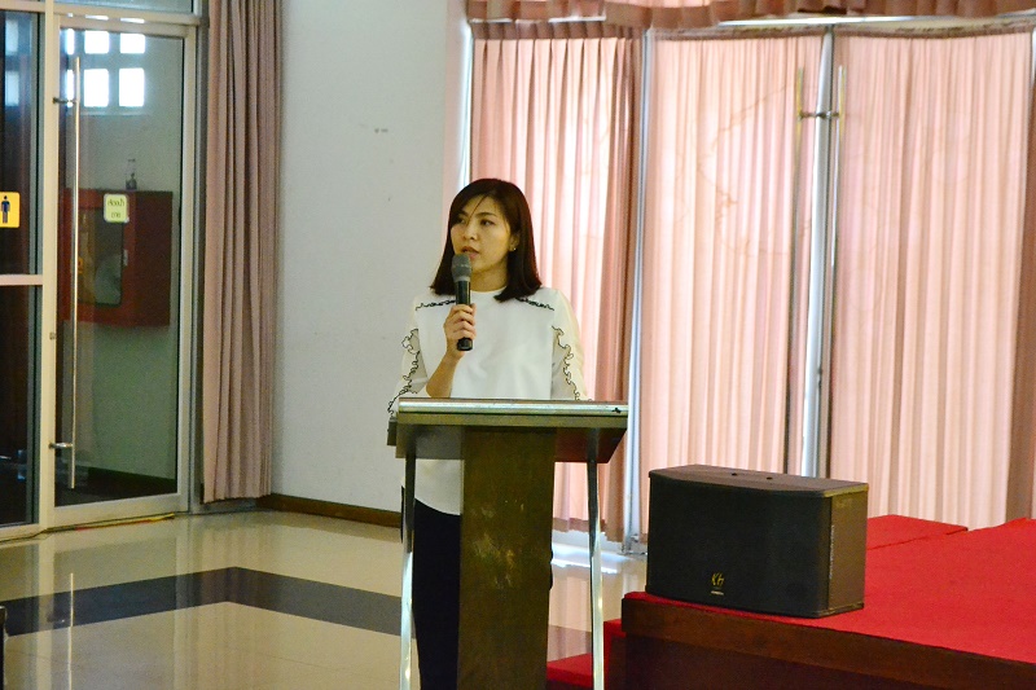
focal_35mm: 82
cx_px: 518
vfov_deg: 16.5
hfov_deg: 24.6
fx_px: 2374
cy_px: 345
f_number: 5.6
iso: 6400
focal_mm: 55
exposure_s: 1/60
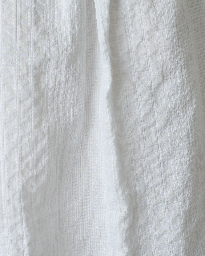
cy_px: 36
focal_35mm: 51
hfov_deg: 29.5
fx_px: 387
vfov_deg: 35.0
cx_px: 131
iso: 200
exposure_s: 1/125
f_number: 3.2
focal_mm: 18.3
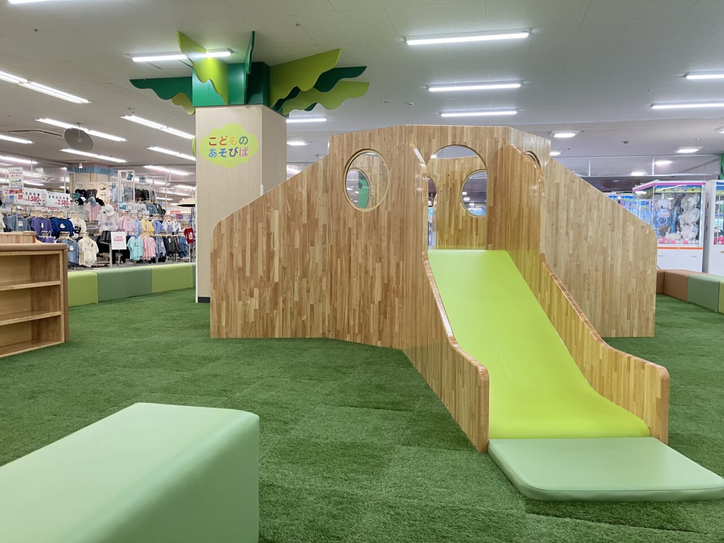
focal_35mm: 28
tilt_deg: -2.3
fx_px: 586
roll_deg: -0.7
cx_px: 362
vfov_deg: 49.7
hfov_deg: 63.4
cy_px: 272
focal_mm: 3.99
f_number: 1.8
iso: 64
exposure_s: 1/60
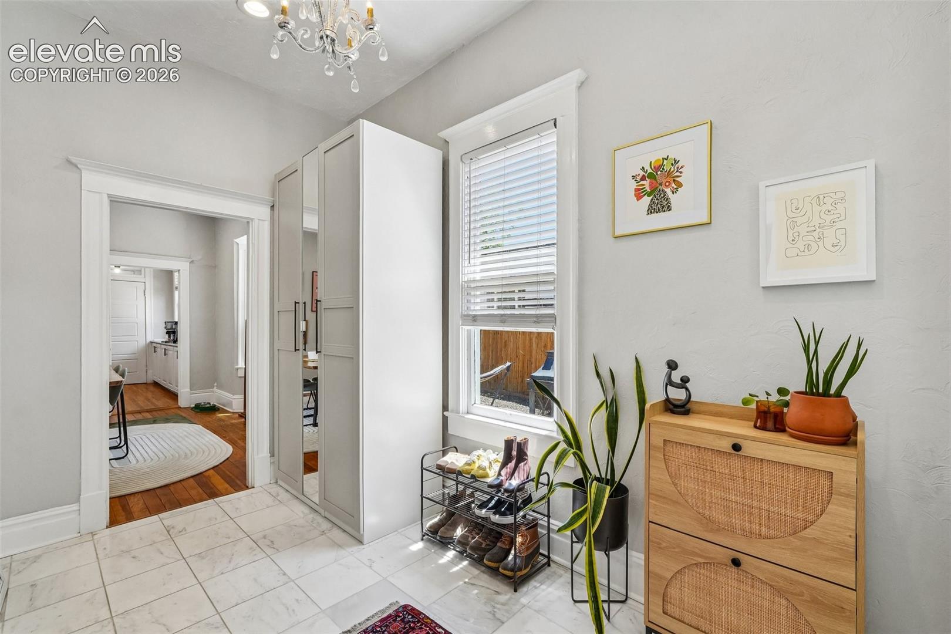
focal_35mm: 15
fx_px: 396
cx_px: 476
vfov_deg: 77.3
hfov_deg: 100.4
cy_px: 317
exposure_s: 1/60
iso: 800
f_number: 8
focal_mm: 10
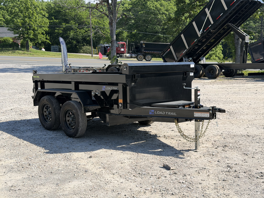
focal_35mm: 48
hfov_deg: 39.7
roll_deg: +1.9
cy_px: 99
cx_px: 132
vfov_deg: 30.3
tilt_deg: -7.4
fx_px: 366
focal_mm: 6.76
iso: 80
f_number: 1.78
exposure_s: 1/4587
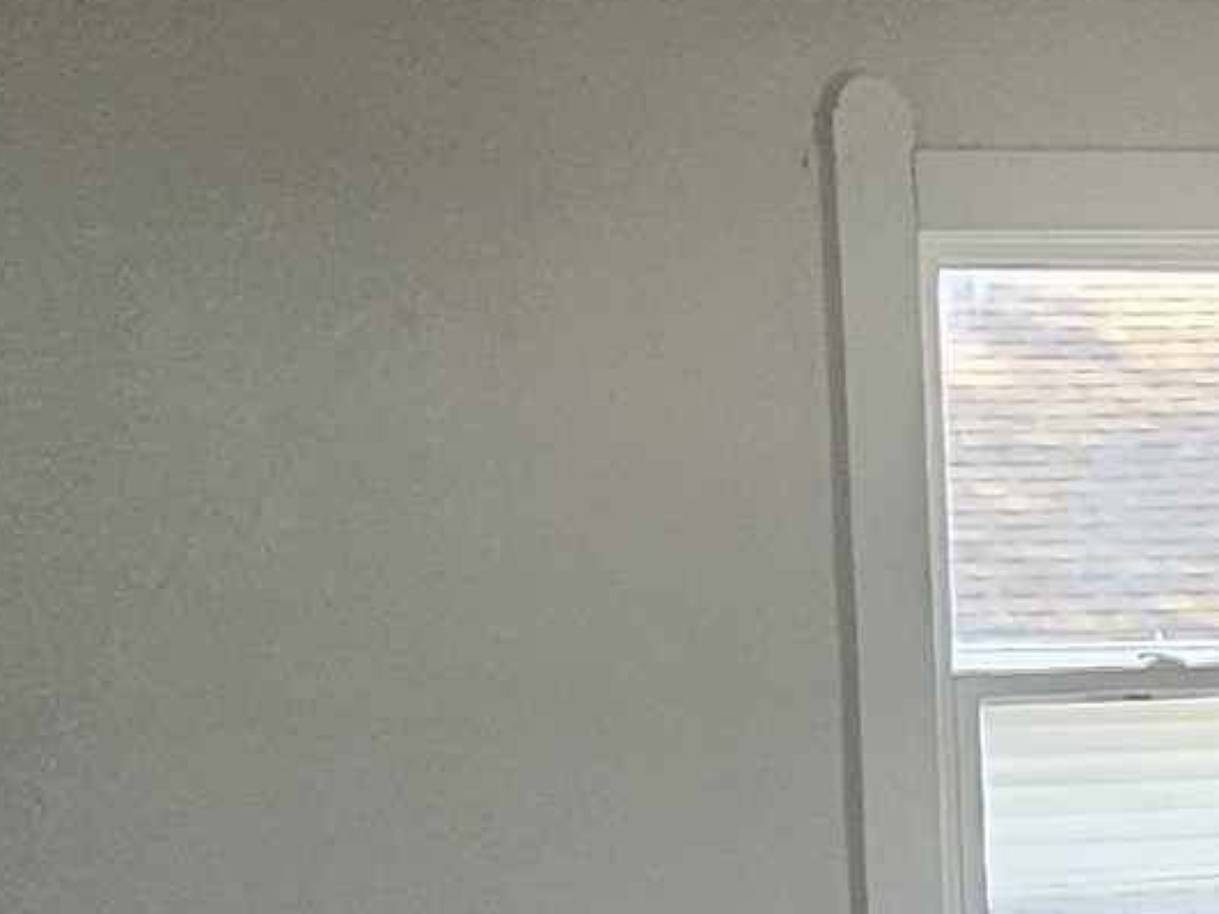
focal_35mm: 75
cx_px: 1324
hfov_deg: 24.3
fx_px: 2641
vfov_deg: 18.8
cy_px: 1029
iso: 125
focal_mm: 2.2
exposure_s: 1/60
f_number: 2.2
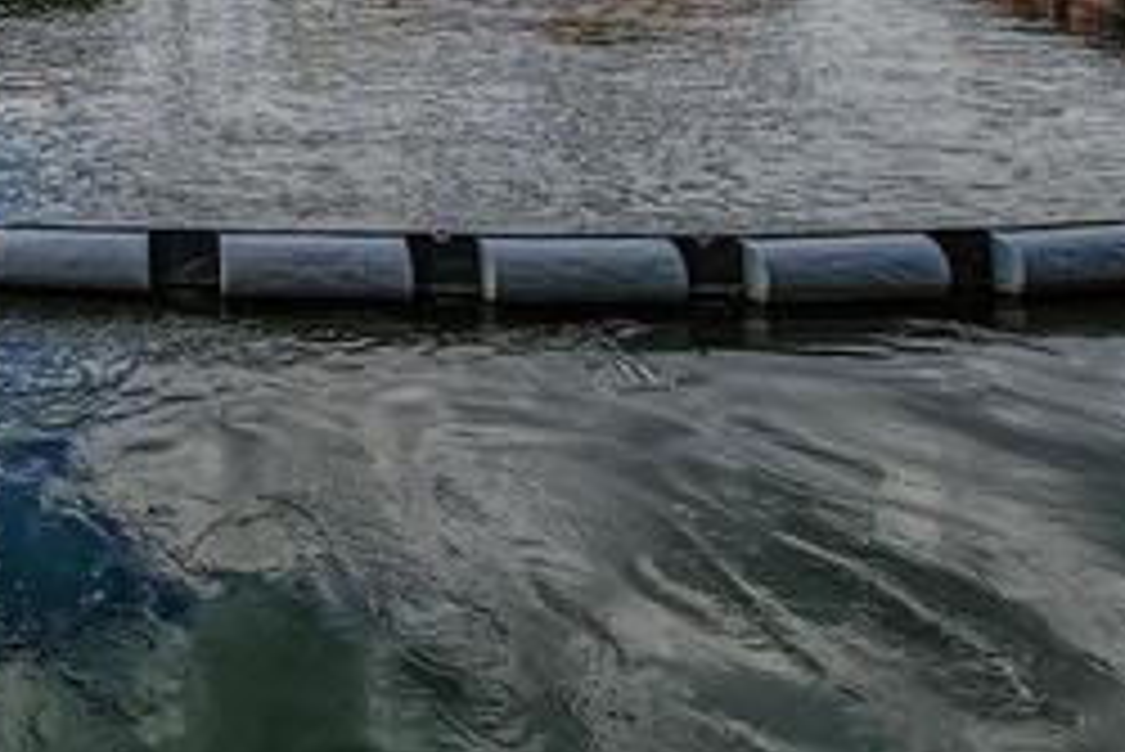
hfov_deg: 42.7
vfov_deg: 31.8
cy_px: -113
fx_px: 1126
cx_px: -86
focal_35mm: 36
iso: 200
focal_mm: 15
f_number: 10
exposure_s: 1/400
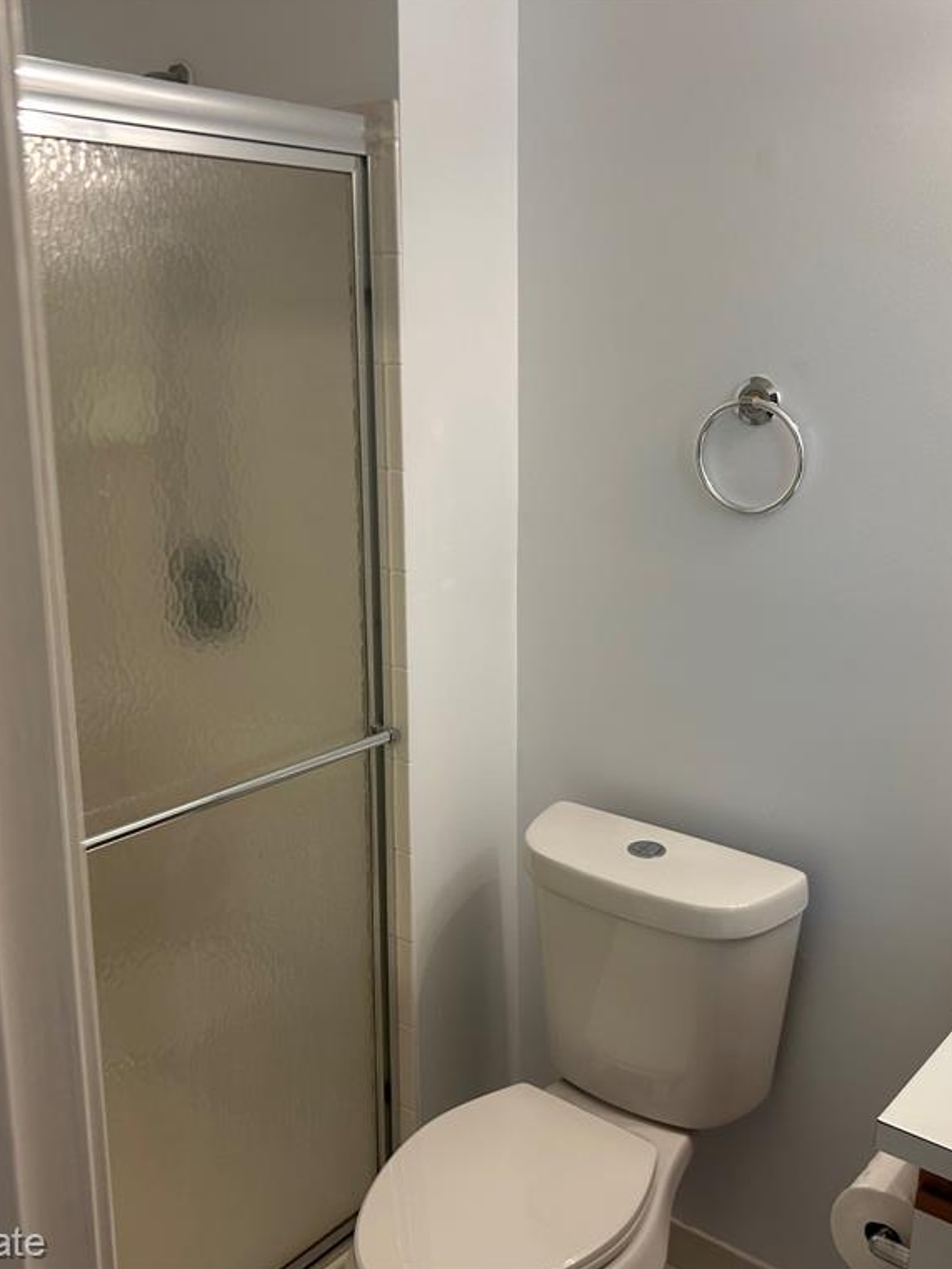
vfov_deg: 52.6
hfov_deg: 40.7
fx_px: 1283
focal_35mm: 35
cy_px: 632
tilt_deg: -14.1
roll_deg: +1.0
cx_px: 484
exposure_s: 1/120
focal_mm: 5.7
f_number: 1.5
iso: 125
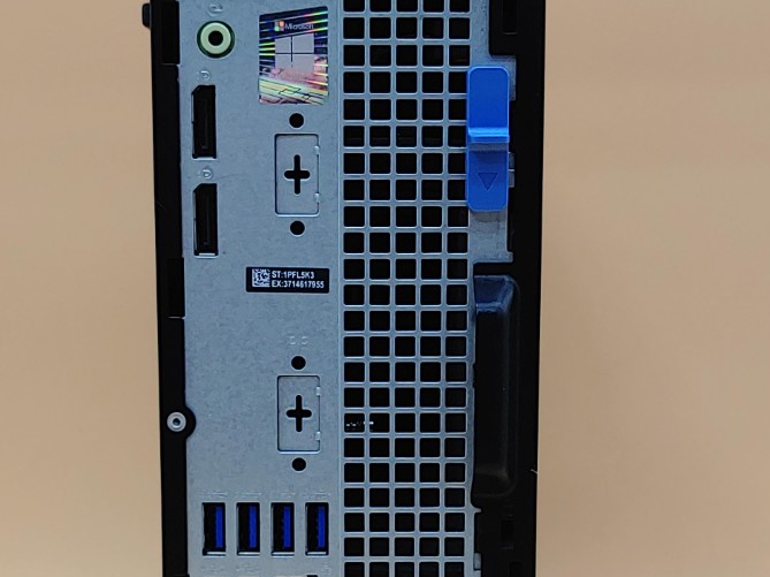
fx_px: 1867
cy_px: 510
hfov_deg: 23.3
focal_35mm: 84
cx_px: 368
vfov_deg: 17.3
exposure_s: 1/120
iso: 50
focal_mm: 4.36
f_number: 1.8
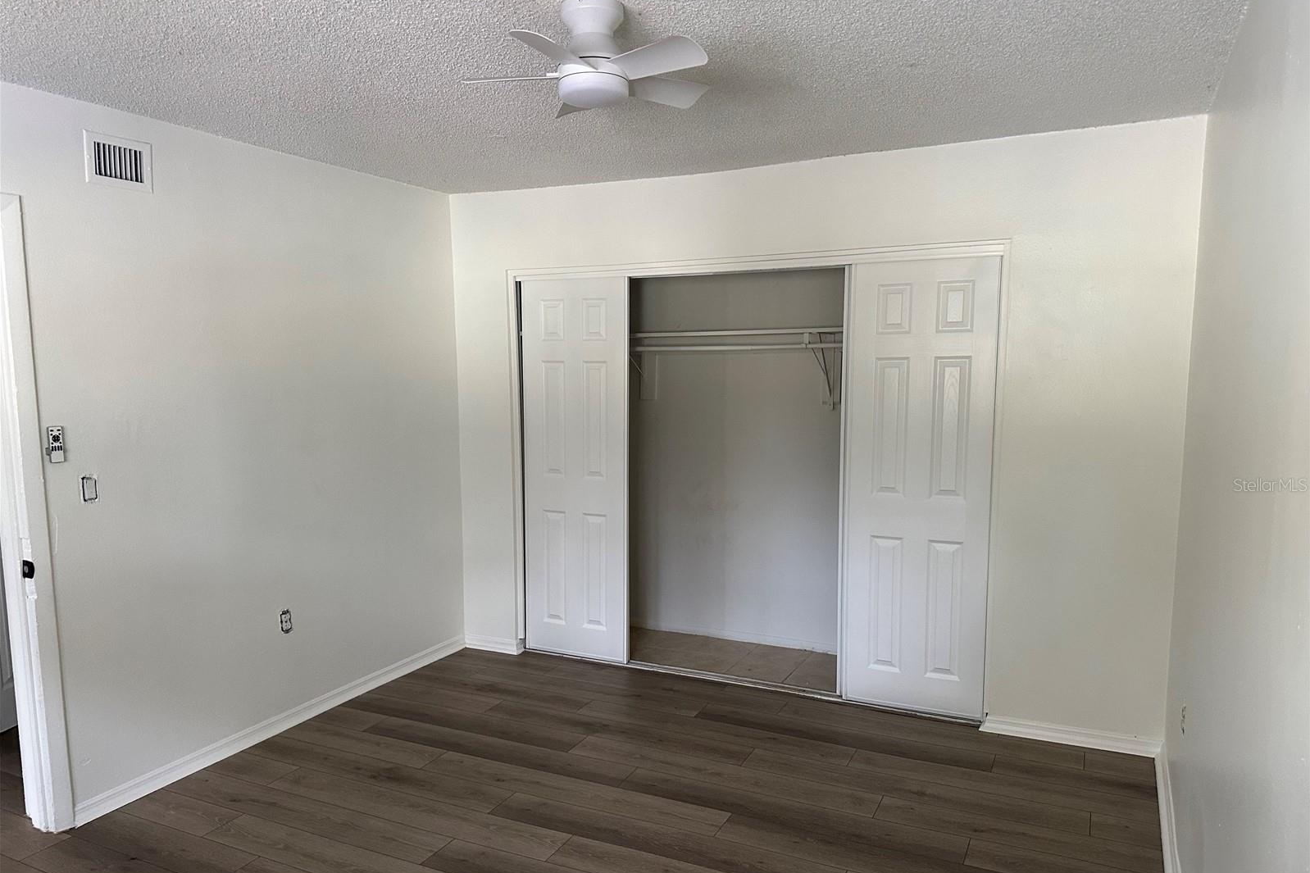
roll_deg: -0.1
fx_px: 910
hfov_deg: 71.5
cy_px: 484
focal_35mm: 25
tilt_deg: -7.7
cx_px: 655
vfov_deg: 51.2
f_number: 1.78
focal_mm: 6.86
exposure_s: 1/60
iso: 400
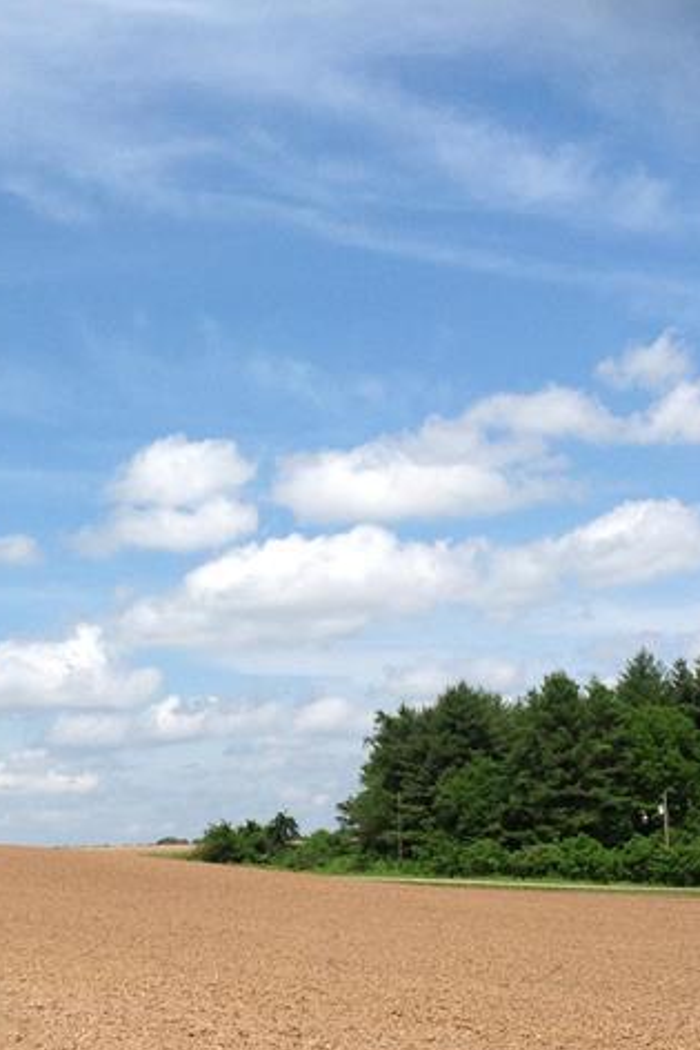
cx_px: 224
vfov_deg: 25.3
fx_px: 2302
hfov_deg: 17.2
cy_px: 799
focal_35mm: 79
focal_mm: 4.28
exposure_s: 1/2519
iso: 50
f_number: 2.4
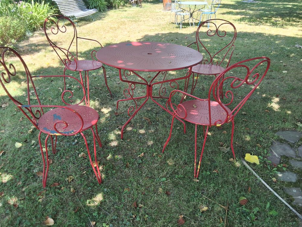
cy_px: 114
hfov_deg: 63.4
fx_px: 244
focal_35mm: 28
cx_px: 151
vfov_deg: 49.7
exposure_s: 1/209
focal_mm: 2.91
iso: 32
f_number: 1.9
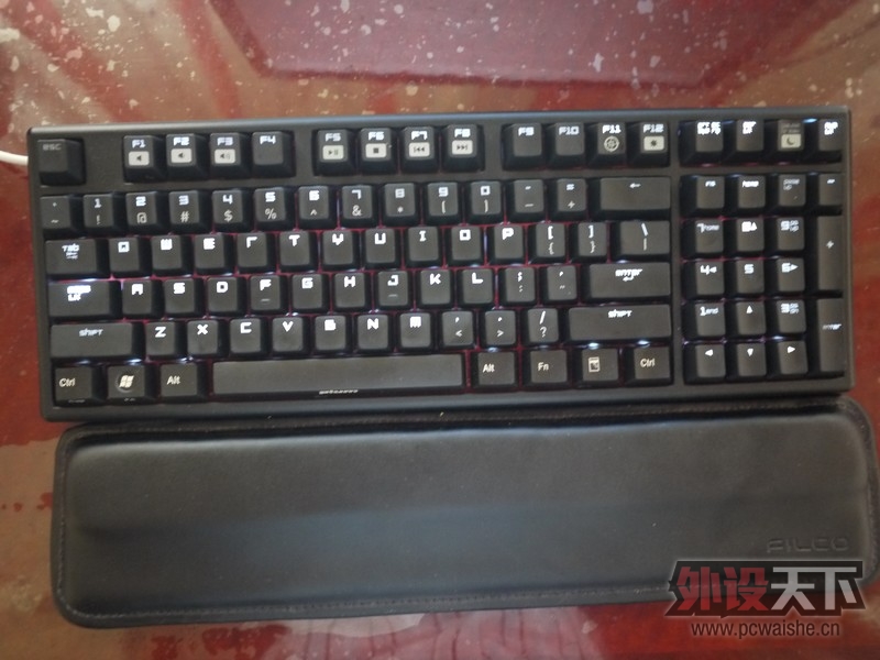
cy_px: 330
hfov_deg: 63.4
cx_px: 440
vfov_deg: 49.7
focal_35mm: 28
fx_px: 712
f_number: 2.5
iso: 800
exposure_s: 1/2
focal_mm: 14
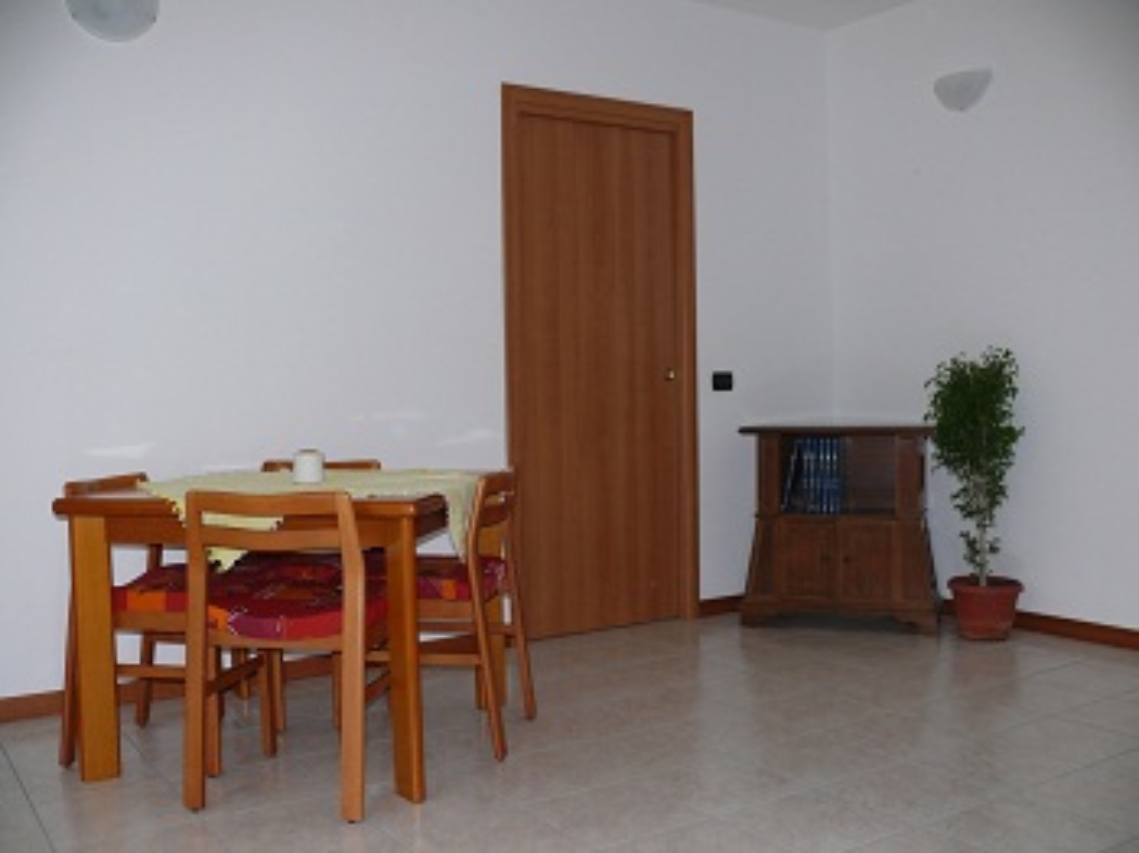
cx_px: 570
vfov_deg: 40.7
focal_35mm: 35
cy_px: 426
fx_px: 1151
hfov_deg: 52.7
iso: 100
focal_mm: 7.4
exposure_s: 1/30
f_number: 2.8
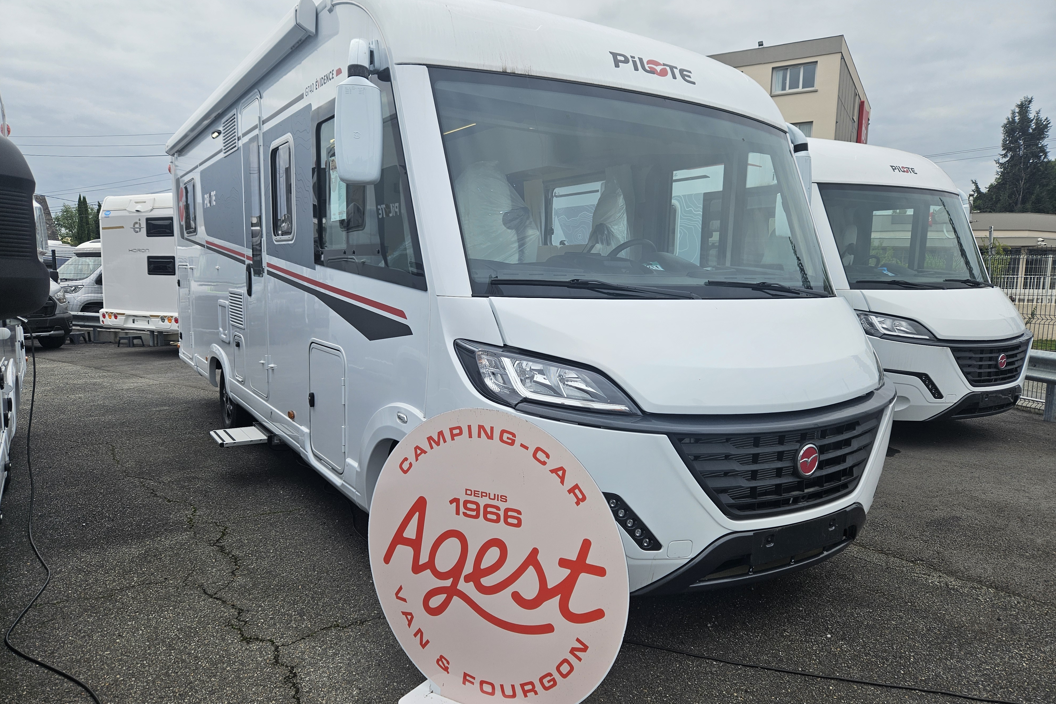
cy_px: 364
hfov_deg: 73.7
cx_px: 527
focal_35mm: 24
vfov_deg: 53.1
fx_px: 704
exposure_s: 1/752
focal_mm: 5.4
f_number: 1.8
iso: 25
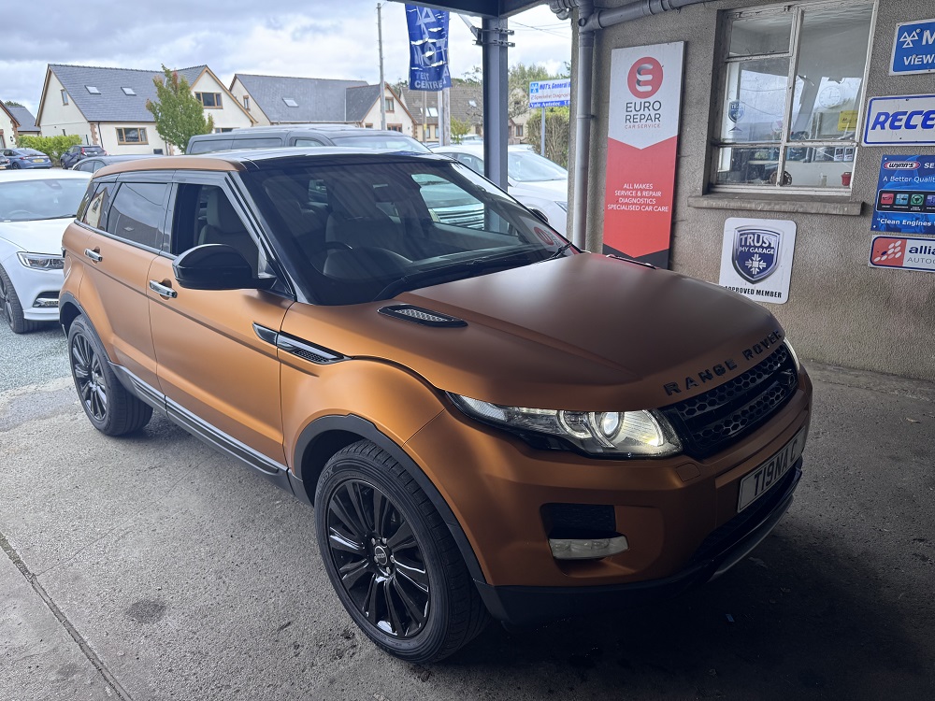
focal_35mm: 24
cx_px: 468
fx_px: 648
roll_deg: +0.9
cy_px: 350
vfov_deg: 56.8
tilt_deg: -17.5
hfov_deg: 71.6
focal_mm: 6.76
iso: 100
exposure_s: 1/333
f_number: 1.78
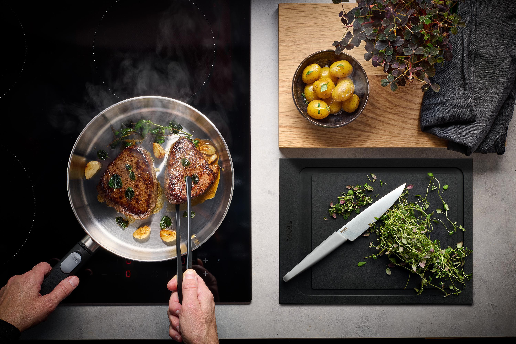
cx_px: 258
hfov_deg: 39.6
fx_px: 717
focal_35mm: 50
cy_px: 172
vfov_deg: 27.0
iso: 100
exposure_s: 1/250
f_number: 16
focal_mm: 50
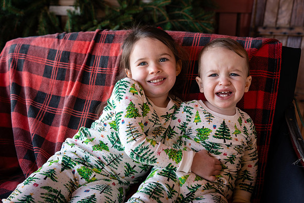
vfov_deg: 30.5
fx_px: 372
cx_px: 152
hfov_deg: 44.5
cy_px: 102
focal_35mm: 44
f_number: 4
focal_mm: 44
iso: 400
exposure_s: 1/250
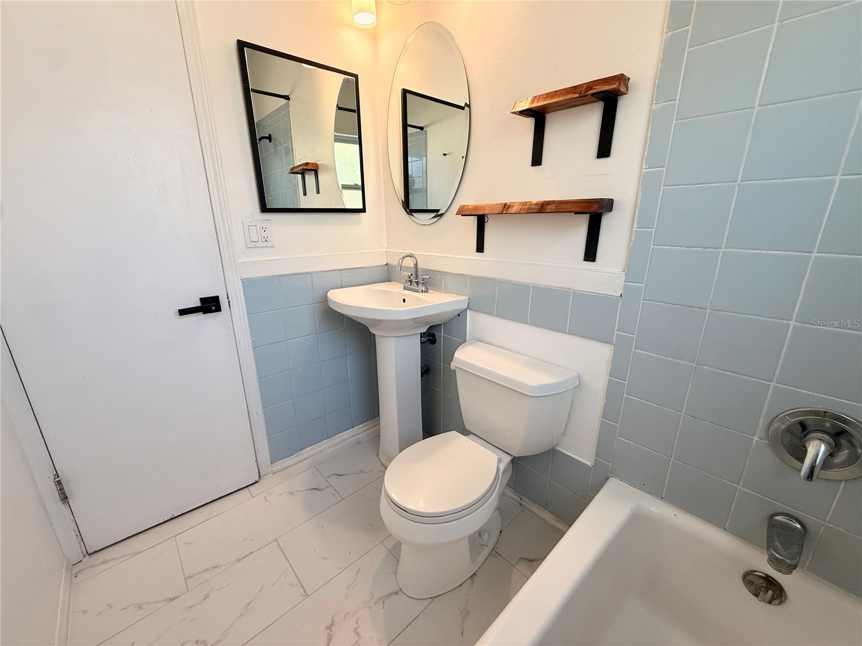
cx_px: 431
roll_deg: +0.2
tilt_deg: -15.7
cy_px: 323
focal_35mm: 14
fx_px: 349
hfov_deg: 102.1
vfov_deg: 85.7
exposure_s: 1/120
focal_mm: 2.22
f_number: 2.2
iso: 125
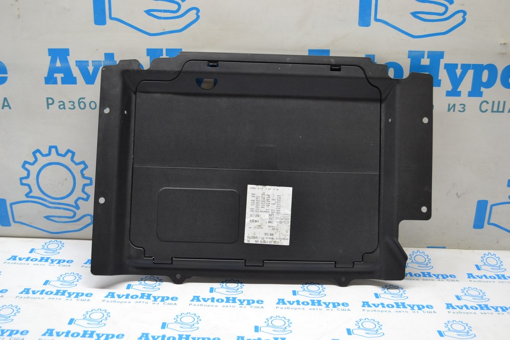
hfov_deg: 46.4
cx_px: 255
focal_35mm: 42
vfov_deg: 31.9
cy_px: 170
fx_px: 595
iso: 500
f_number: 4.5
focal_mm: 28
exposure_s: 1/60
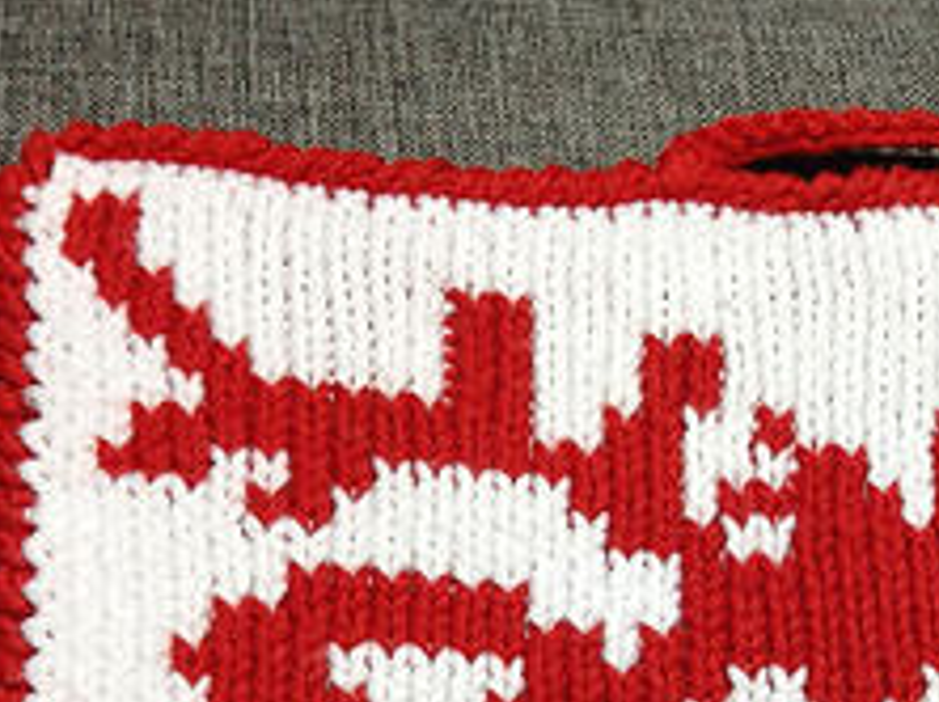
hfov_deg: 18.9
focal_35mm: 101
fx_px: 2737
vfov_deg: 14.1
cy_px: 905
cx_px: 935
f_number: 2.4
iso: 64
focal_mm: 4.28
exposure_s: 1/40
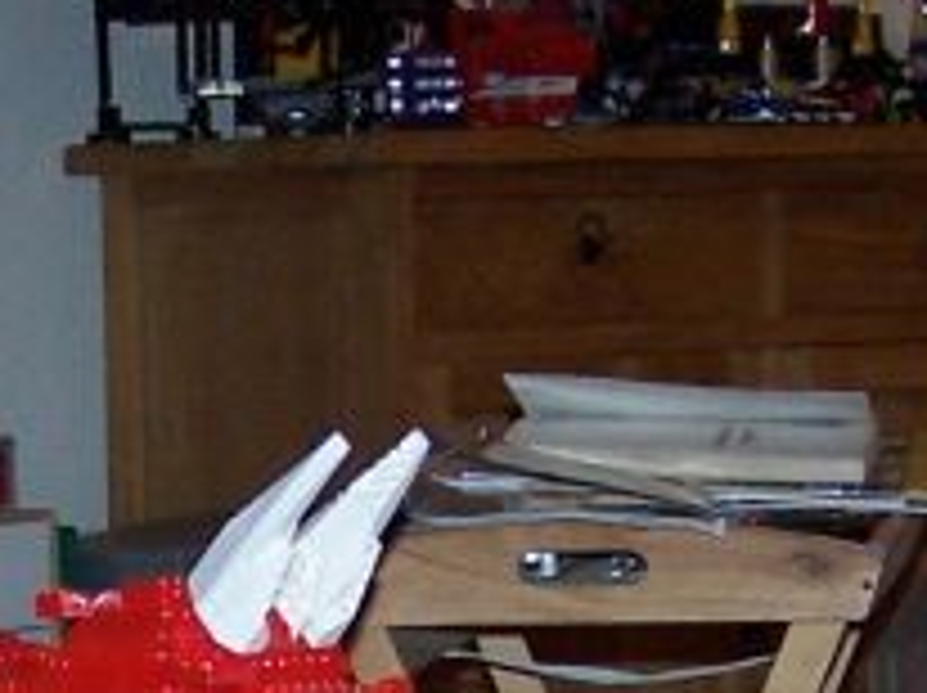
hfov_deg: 10.4
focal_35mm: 189
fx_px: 5055
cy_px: 1058
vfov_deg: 7.7
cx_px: 0
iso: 140
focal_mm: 6.3
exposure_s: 1/60
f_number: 2.8
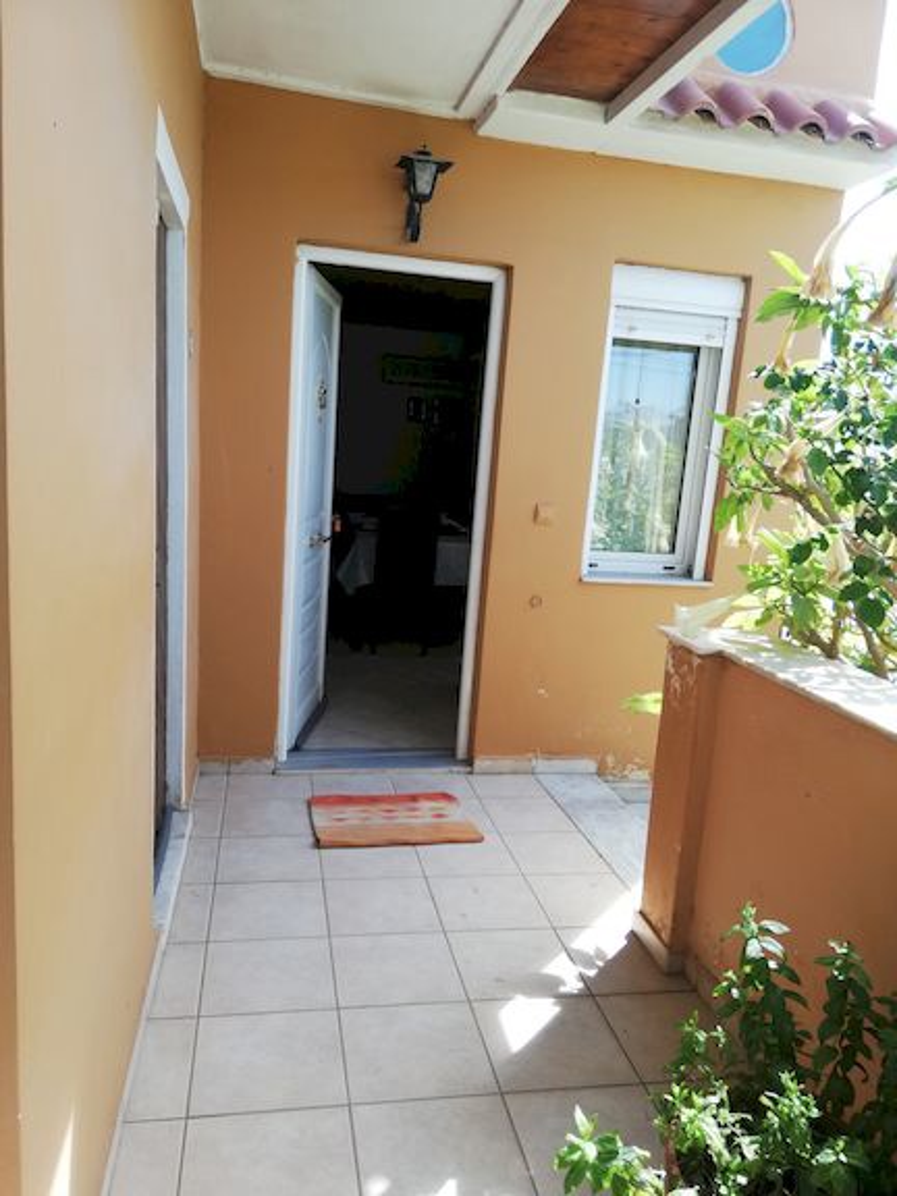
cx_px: 448
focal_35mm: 27
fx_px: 933
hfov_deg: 51.4
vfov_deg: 65.3
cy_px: 598
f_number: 2.2
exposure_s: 1/155
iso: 50
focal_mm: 3.81
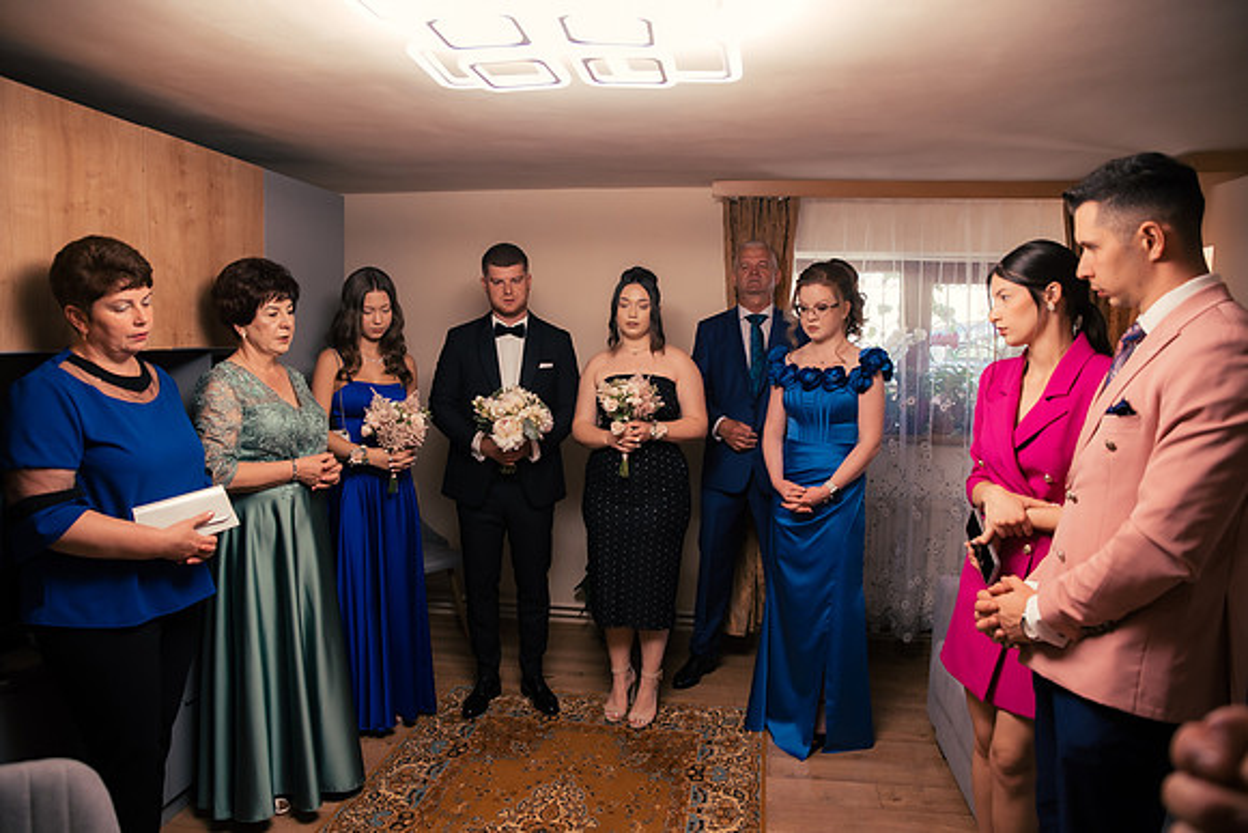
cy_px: 416
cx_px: 624
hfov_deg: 73.7
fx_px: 832
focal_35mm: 24
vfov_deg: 53.2
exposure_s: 1/200
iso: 800
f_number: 3.2
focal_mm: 24
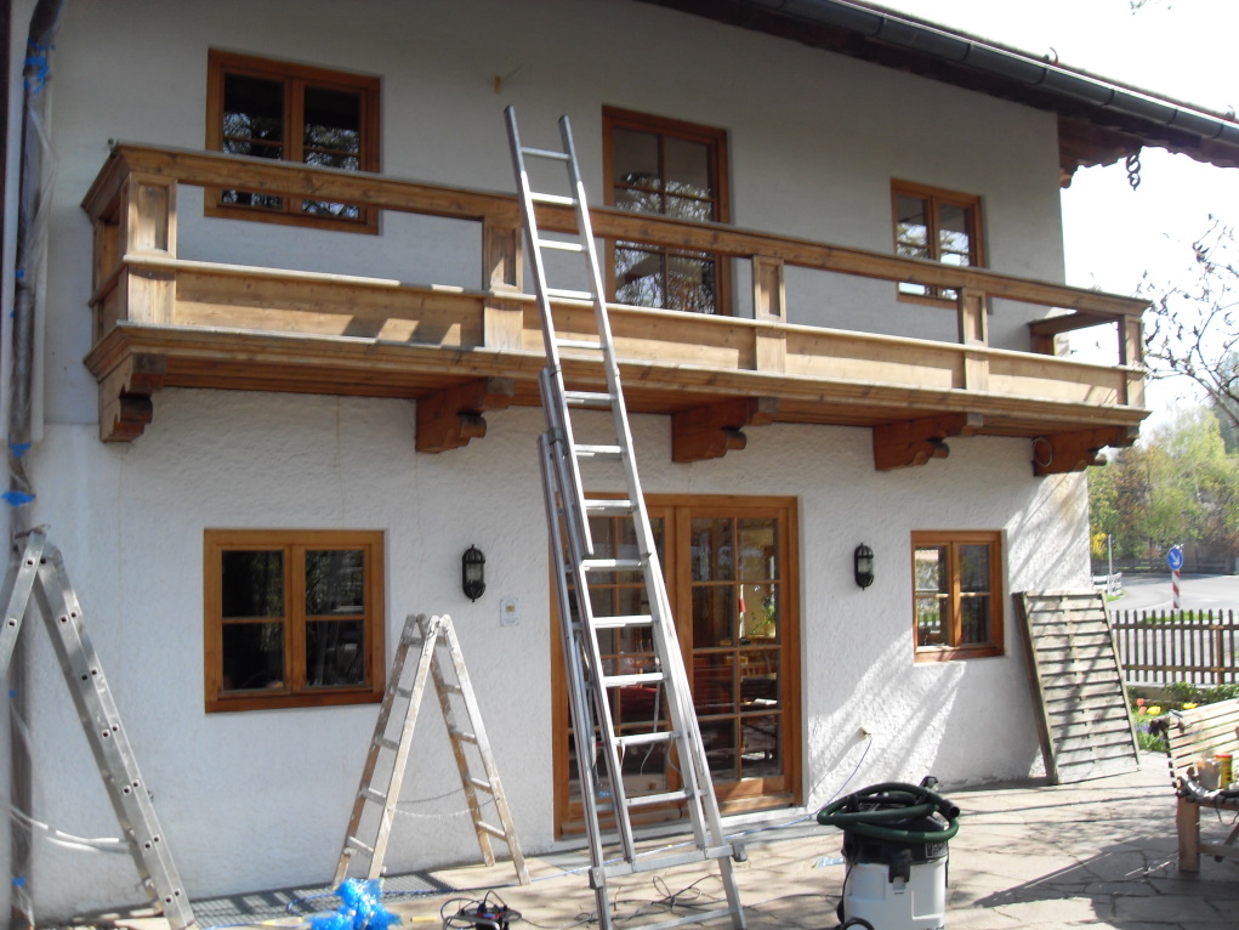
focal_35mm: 34
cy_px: 465
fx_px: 1217
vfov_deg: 41.8
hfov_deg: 54.0
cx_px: 620
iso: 80
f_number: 7
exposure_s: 1/60
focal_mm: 6.3
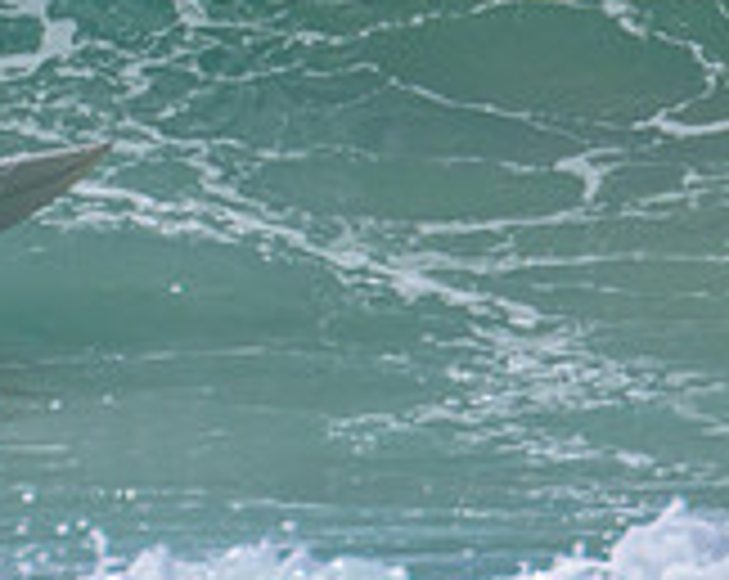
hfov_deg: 0.5
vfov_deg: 0.4
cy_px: -268
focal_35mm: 3704
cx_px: -275
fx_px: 79772
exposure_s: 1/2000
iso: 640
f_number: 11
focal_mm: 800
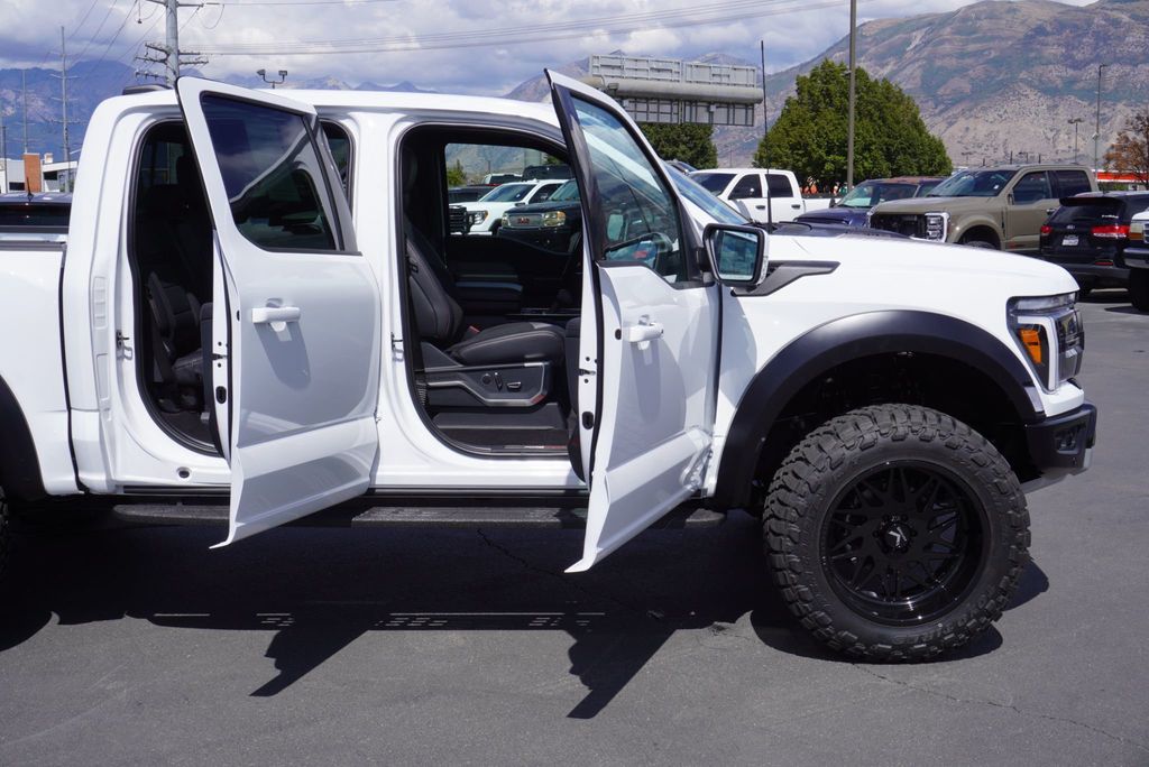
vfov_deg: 31.9
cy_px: 384
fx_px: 1341
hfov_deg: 46.4
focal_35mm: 42
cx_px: 574
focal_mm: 28
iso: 100
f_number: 11
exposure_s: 1/200
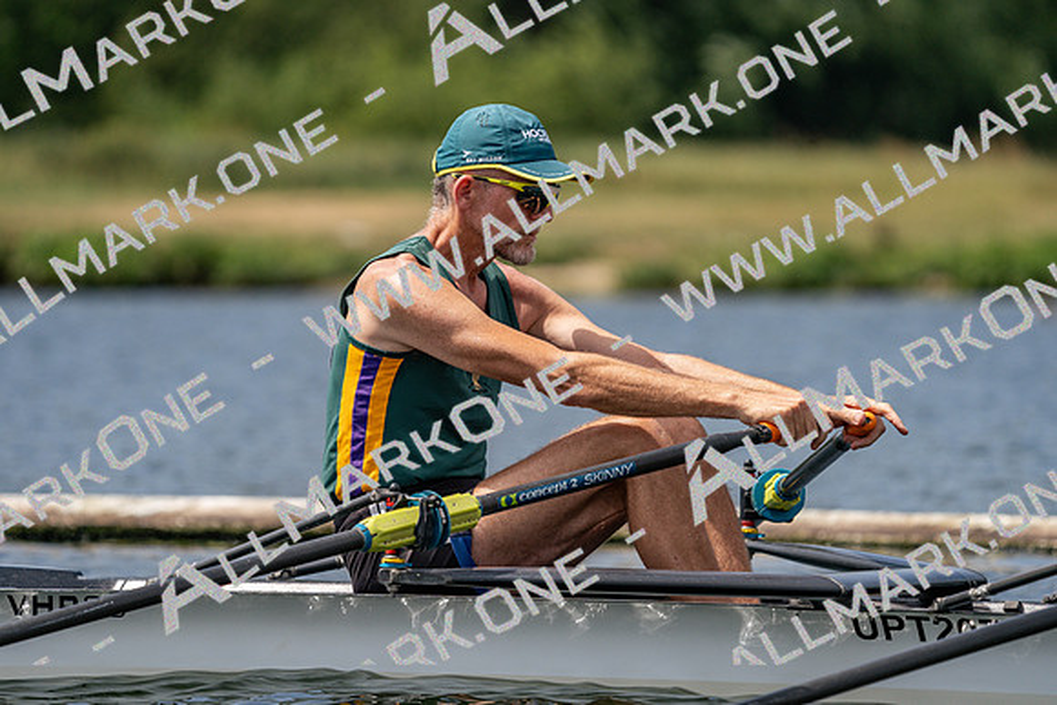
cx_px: 528
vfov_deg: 3.6
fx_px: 11306
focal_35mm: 385
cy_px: 352
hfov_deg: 5.4
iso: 250
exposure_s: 1/1600
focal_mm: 385
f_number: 6.3
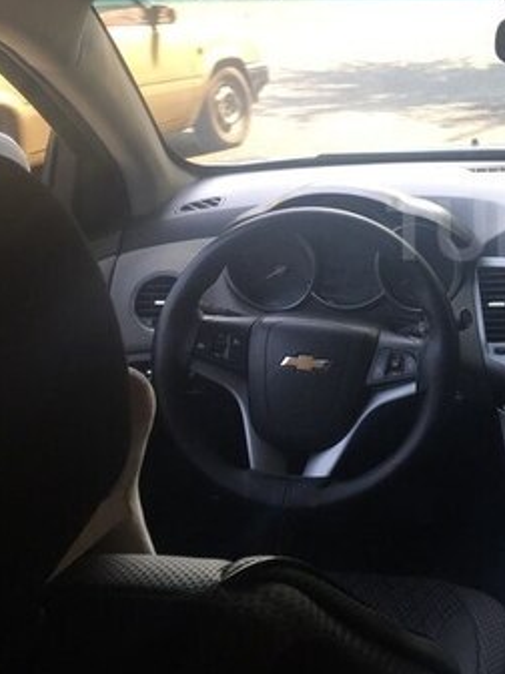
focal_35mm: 57
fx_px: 1109
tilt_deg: -14.0
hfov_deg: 23.6
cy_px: 230
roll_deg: -0.4
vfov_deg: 33.5
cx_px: 591
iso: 32
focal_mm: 4.15
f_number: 2.2
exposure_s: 1/118
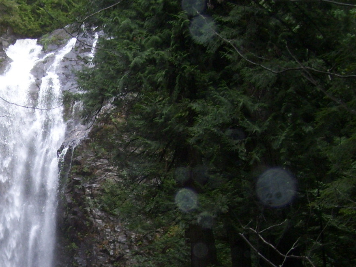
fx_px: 864
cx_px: 4
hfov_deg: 22.4
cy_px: 208
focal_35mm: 84
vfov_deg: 17.4
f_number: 2.7
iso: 80
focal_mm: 6
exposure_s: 1/60
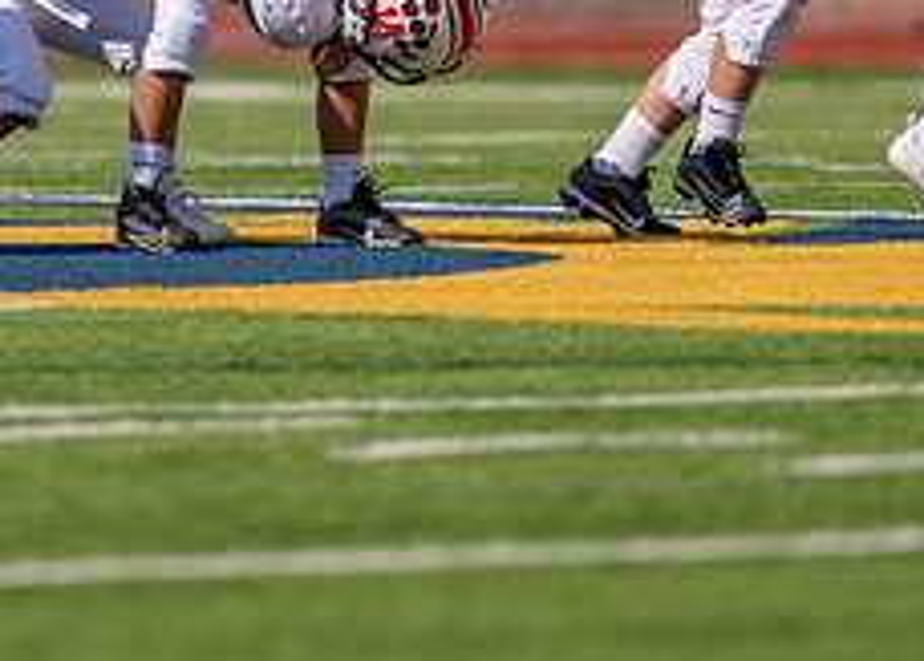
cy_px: -101
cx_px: 170
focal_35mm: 745
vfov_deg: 1.9
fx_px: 19556
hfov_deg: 2.7
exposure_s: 1/2000
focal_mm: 280
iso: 100
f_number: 4
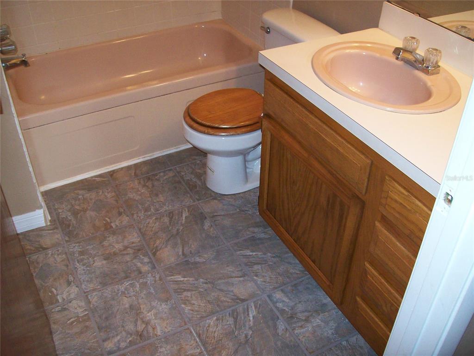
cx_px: 237
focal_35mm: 36
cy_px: 178
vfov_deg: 39.7
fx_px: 493
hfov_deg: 51.4
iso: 200
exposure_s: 1/64
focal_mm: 6
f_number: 2.7
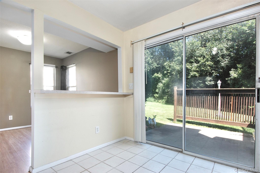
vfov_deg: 77.2
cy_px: 86
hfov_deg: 100.4
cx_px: 130
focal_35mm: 15
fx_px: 108
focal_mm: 10
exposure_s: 1/20
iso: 200
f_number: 22
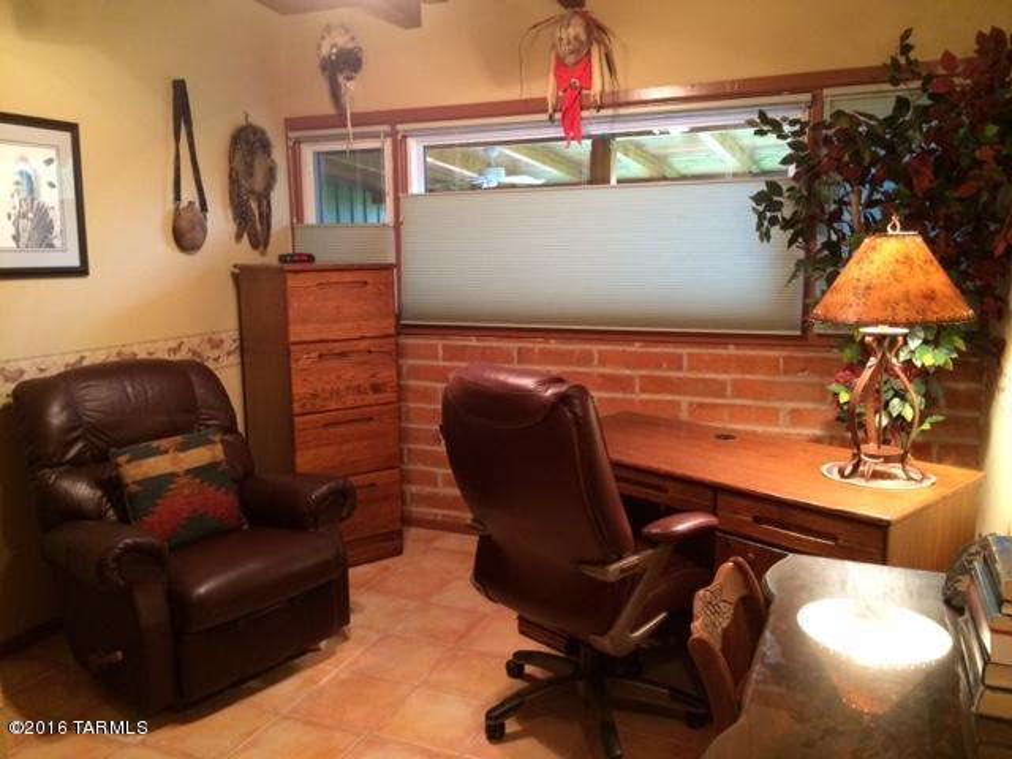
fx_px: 848
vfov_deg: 48.2
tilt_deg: -8.5
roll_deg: +1.6
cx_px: 506
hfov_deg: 61.7
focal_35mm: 29
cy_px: 380
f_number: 2.2
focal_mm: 4.15
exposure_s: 1/15
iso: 320
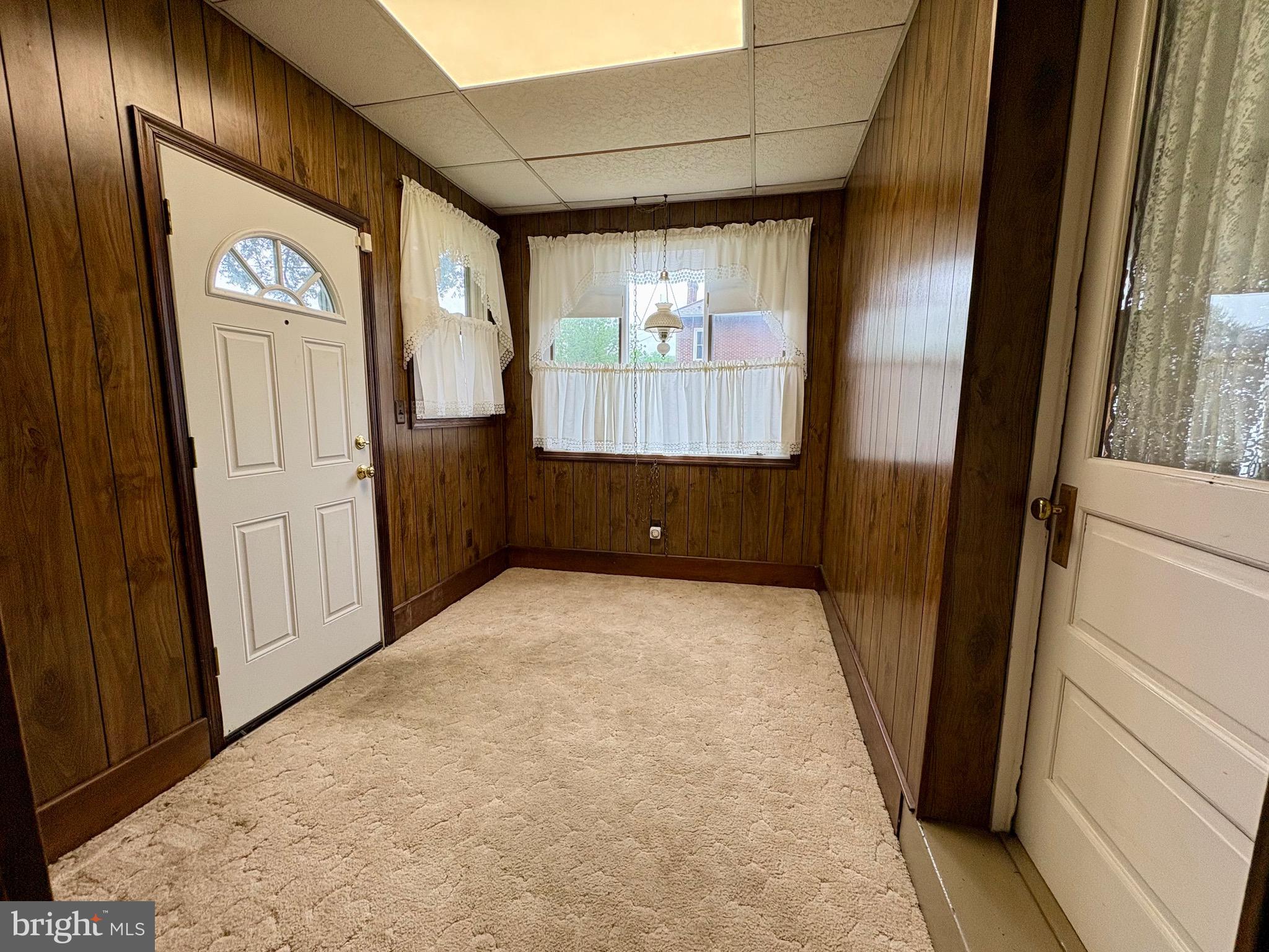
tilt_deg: -7.4
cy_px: 476
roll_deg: -0.3
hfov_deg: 102.1
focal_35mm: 14
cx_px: 634
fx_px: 513
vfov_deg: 85.7
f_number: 2.2
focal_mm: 2.22
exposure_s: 1/120
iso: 100
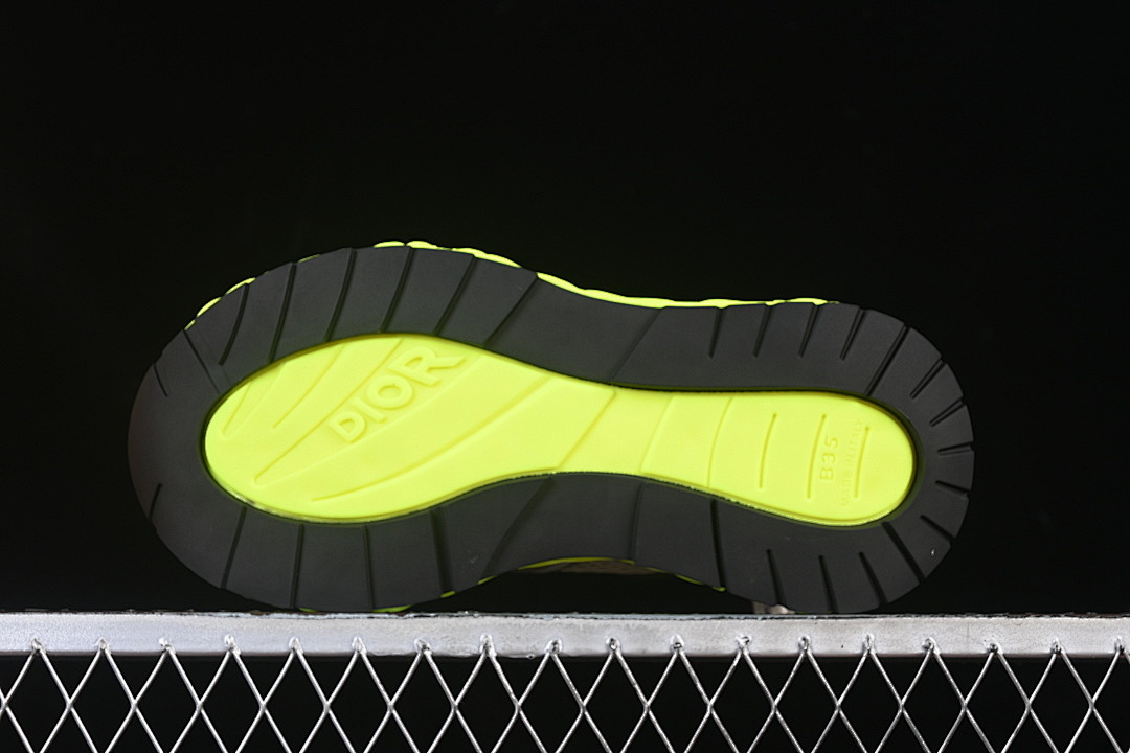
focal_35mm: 75
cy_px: 376
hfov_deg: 27.0
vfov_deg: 18.2
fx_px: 2354
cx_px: 565
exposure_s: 1/60
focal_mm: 50
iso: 160
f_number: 6.3
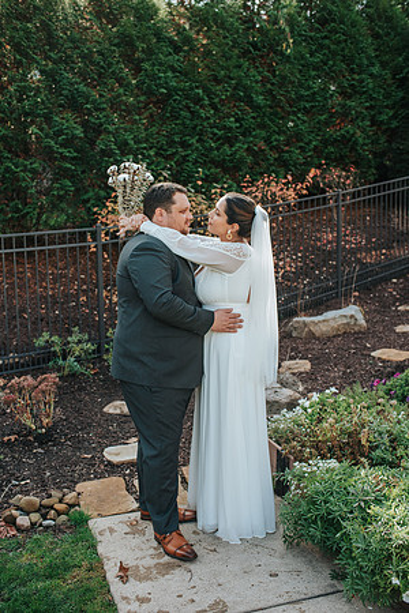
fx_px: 596
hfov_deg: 37.9
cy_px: 306
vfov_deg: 54.4
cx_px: 204
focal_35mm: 35
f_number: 3.5
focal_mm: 35
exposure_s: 1/1250
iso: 900
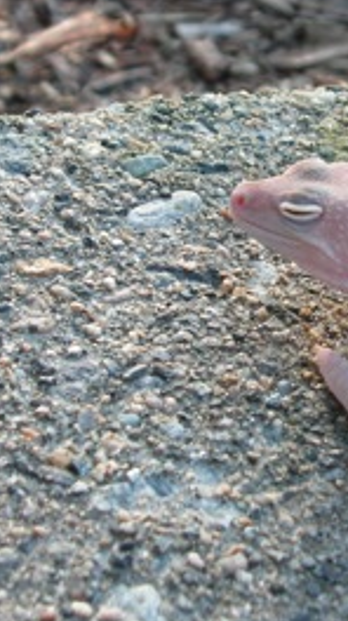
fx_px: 1562
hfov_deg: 12.6
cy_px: 211
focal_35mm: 95
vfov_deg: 22.4
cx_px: 282
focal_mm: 7.8
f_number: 3.2
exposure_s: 1/60
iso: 50
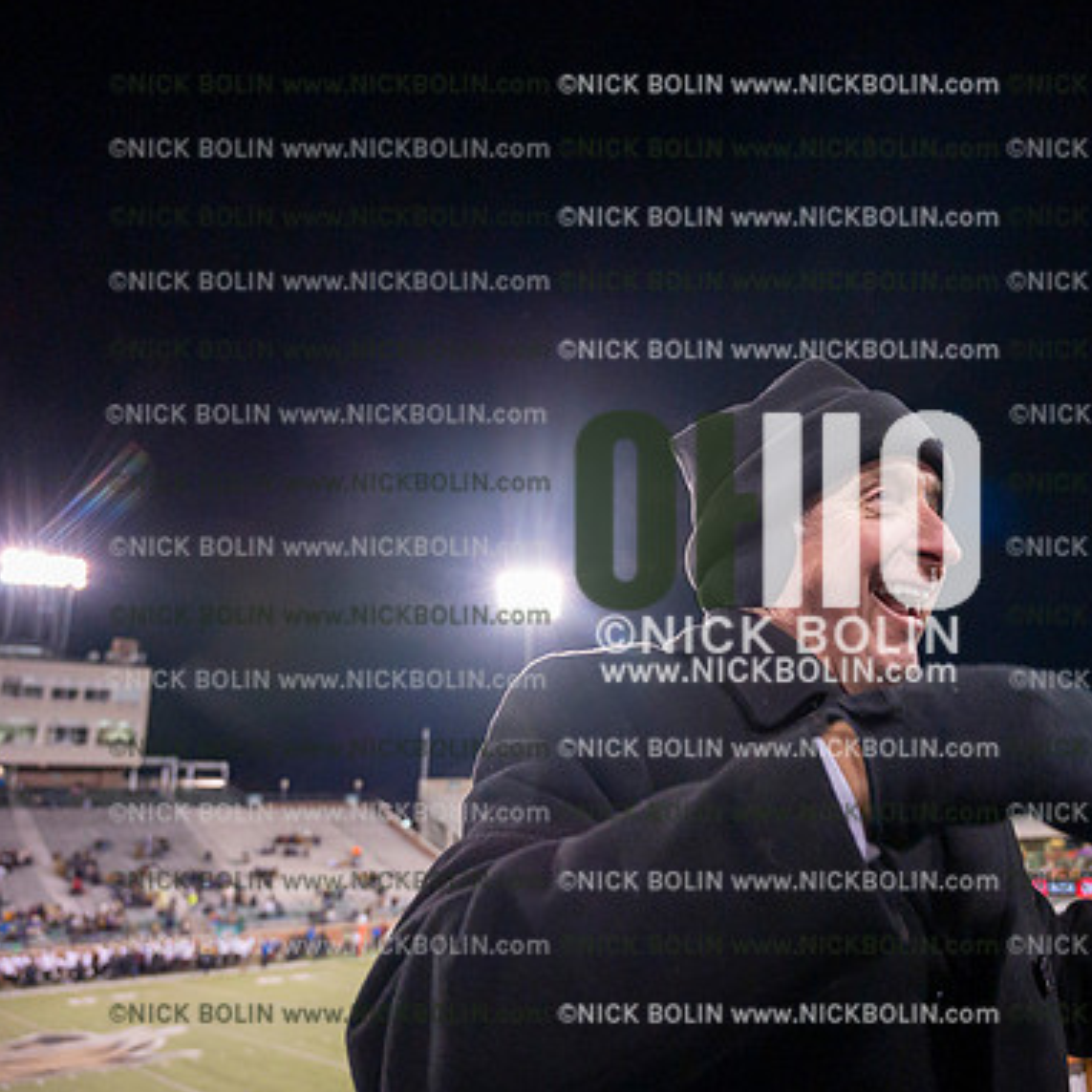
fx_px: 1106
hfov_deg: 51.0
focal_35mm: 31
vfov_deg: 52.5
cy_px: 547
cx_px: 777
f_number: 4.5
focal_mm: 24
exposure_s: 1/640
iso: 5000
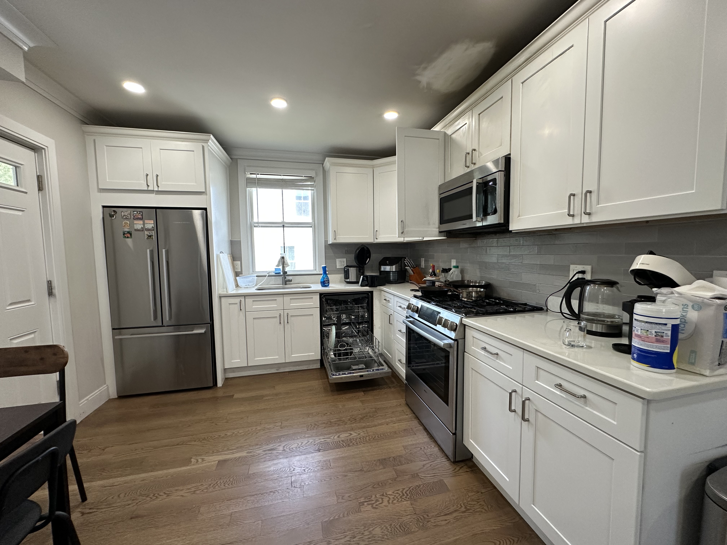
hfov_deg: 102.1
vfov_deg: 85.7
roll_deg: +1.1
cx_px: 364
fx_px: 294
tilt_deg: -3.7
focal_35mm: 14
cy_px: 272
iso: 200
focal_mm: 2.22
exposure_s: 1/120
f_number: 2.2
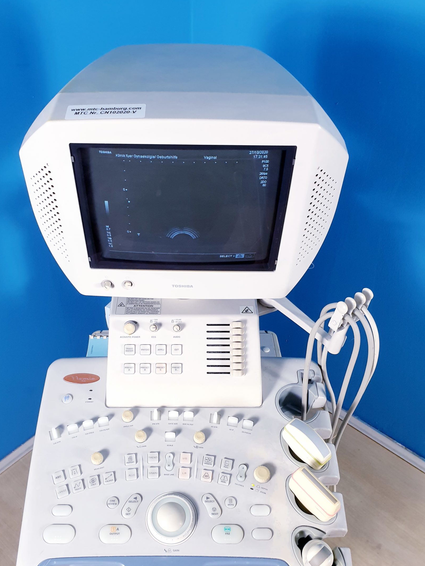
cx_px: 183
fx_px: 508
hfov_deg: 45.3
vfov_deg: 58.0
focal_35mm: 31
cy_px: 331
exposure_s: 1/50
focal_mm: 4.3
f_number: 2.4
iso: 160
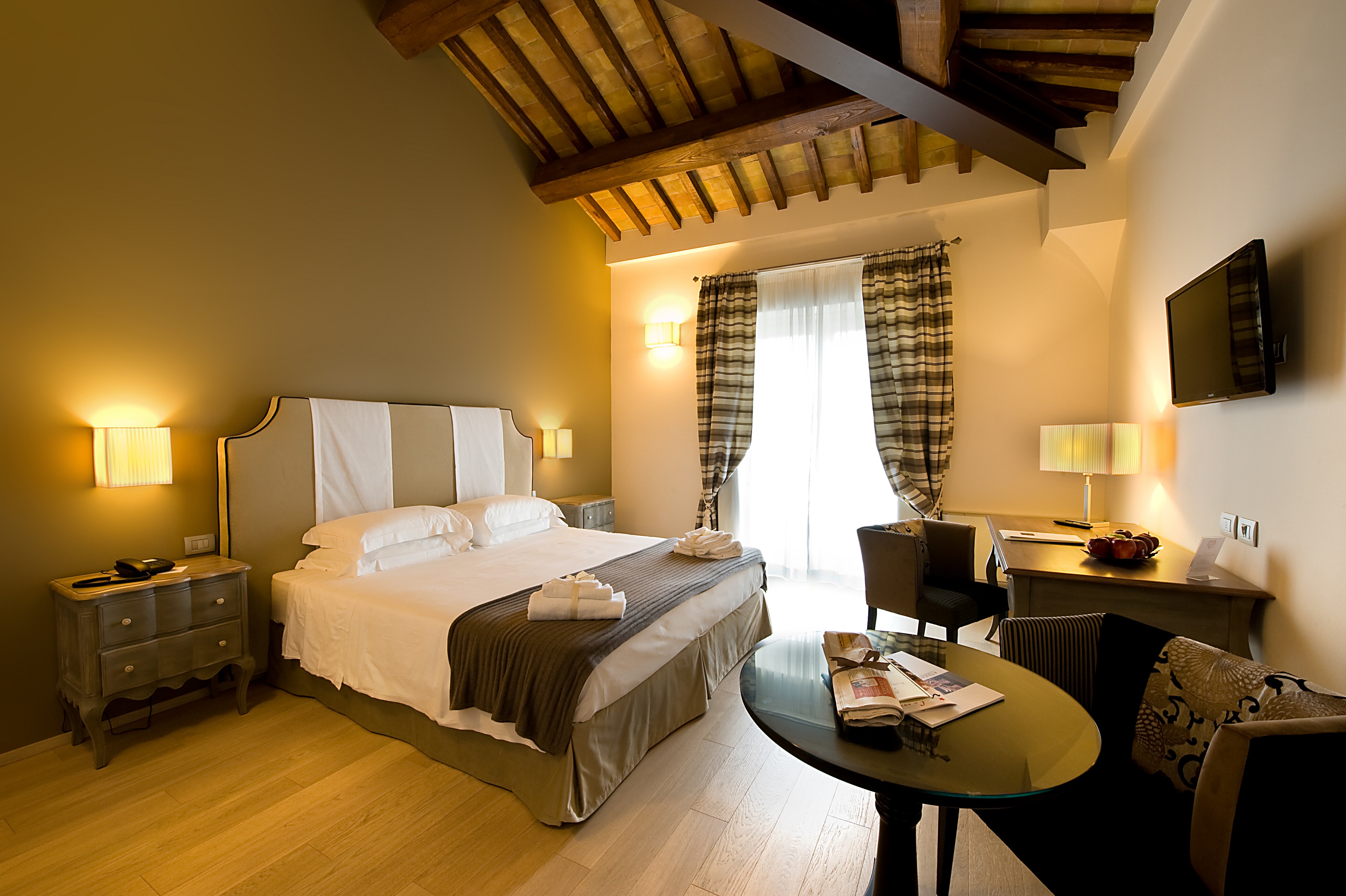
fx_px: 523
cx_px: 673
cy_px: 448
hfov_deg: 104.3
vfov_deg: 81.1
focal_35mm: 14
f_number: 20
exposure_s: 1/1.25
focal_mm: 14
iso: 400
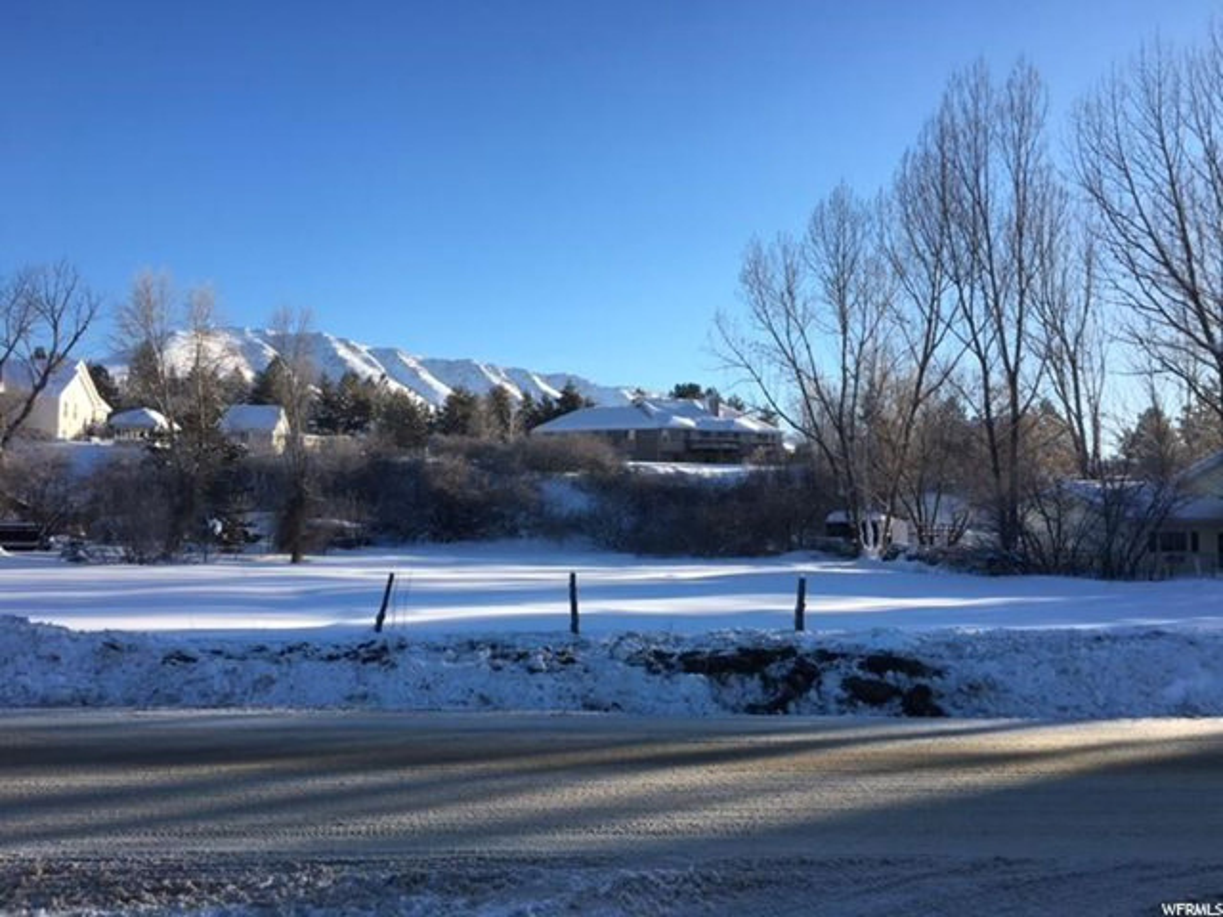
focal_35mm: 29
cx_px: 612
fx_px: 1025
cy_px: 458
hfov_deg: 61.7
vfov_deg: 48.2
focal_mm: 4.15
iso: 25
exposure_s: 1/938
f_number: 2.2
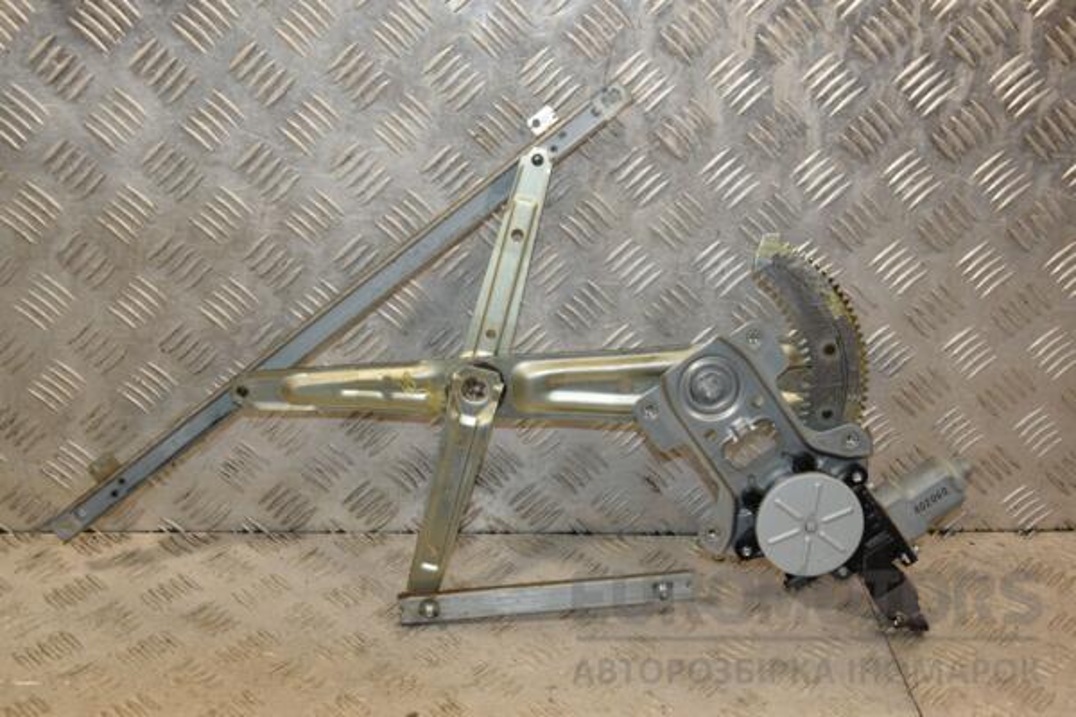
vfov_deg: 29.9
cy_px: 358
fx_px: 1345
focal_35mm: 45
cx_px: 538
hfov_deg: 43.6
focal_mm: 30
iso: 800
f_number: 5.6
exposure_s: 1/200
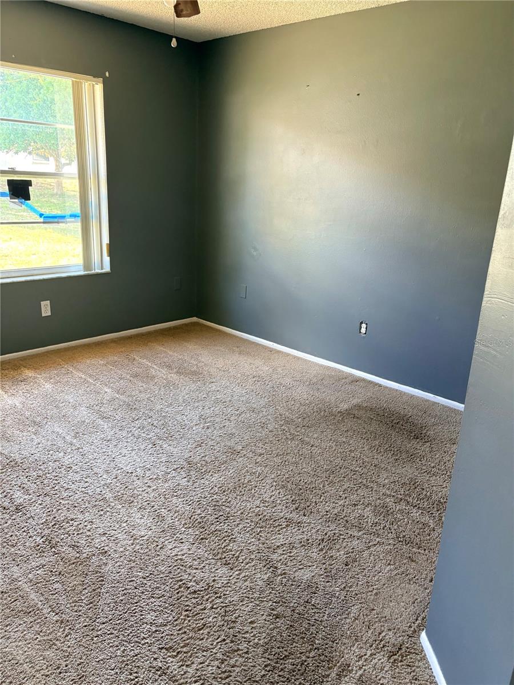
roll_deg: -2.6
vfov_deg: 67.3
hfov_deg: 53.1
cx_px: 257
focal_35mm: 26
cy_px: 342
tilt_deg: -17.1
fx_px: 515
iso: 200
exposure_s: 1/60
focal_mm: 5.96
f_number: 1.6
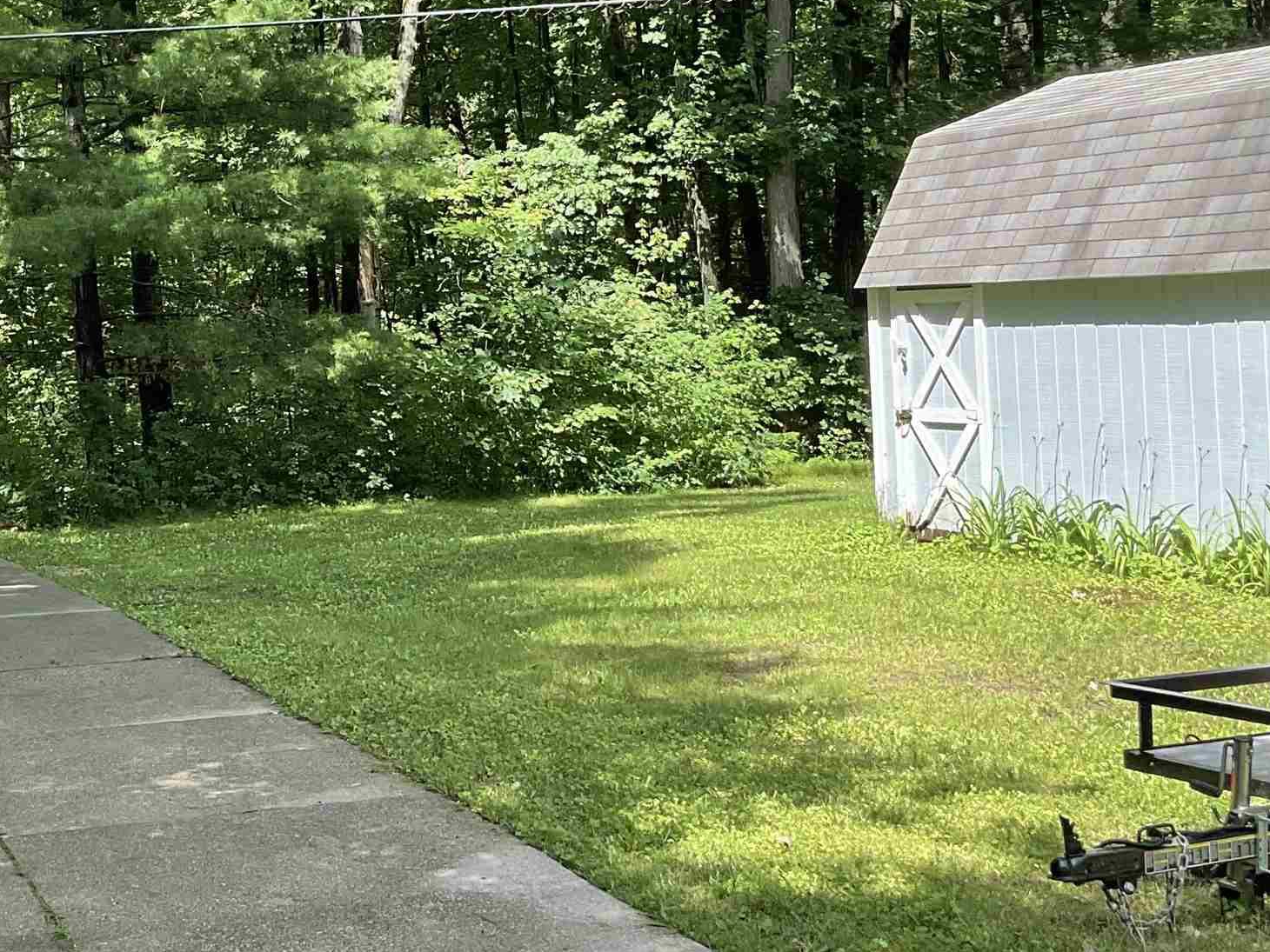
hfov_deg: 31.1
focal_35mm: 61
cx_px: 319
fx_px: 2238
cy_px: 286
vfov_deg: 23.9
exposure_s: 1/262
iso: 16
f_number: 1.8
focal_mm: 3
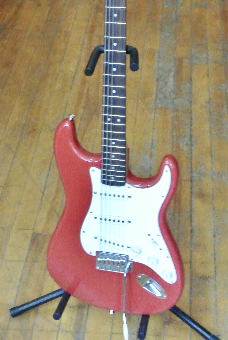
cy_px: 114
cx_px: 104
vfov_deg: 31.1
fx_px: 606
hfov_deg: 21.3
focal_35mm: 64
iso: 2500
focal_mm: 15.1
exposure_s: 1/15
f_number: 4.2
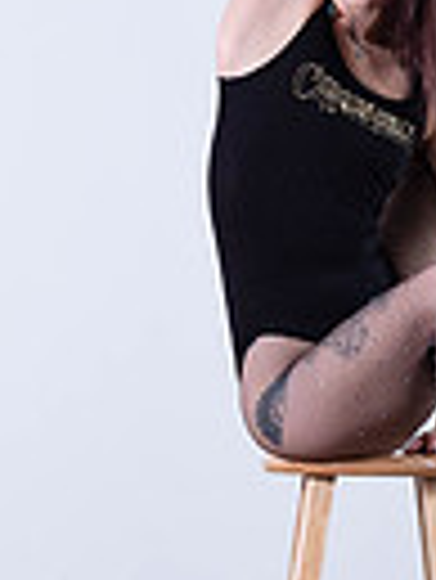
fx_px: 4627
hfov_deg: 5.4
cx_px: 533
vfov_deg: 7.2
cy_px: 289
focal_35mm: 276
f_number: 5.6
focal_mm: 63
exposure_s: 1/80
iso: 500
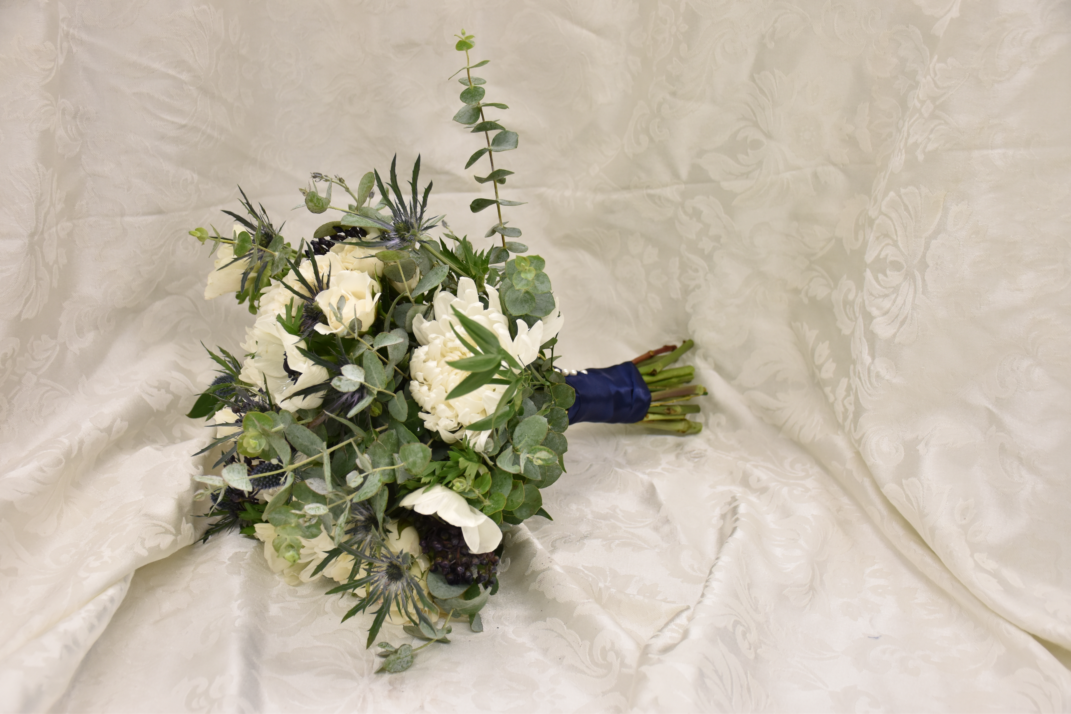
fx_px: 1339
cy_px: 357
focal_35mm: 45
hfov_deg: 43.6
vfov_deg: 29.9
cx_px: 536
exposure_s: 1/80
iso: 500
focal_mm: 30
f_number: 4.5
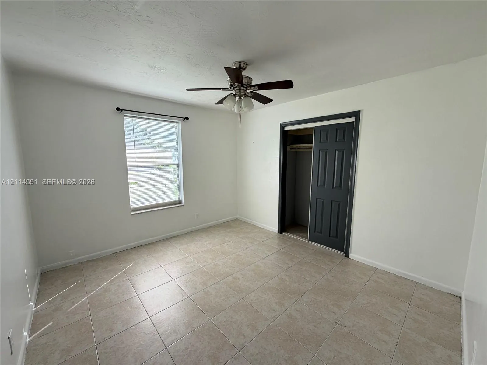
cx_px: 244
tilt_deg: -6.7
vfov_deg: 85.7
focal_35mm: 14
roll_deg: +0.4
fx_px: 197
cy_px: 182
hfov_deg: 102.1
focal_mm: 2.22
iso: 100
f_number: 2.2
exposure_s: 1/121
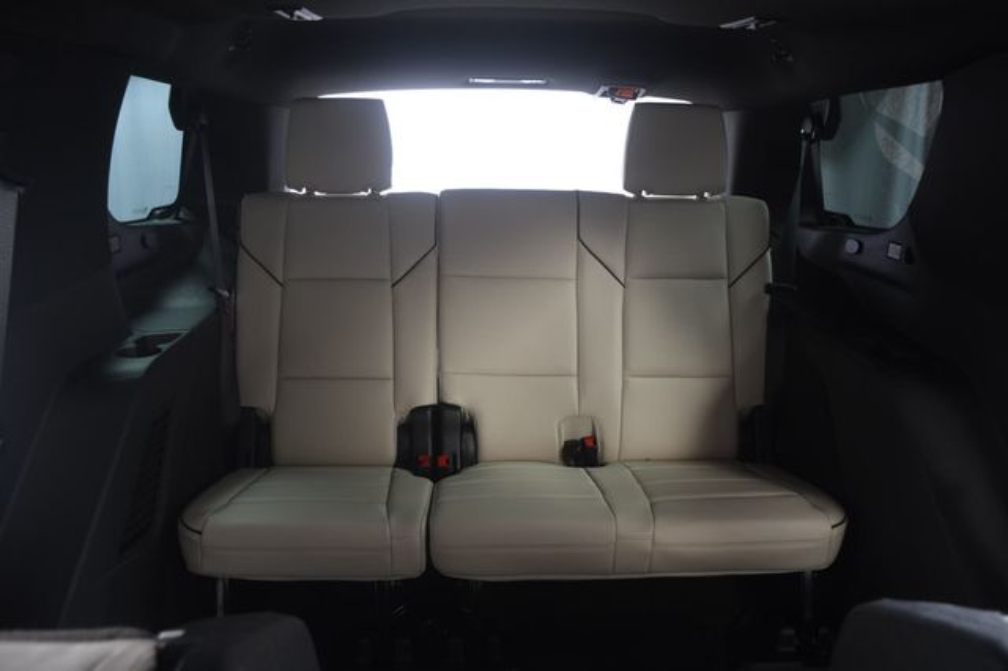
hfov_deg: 62.0
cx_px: 504
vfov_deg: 43.6
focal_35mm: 30
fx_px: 840
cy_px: 336
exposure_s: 1/160
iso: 100
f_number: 3.5
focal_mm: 20
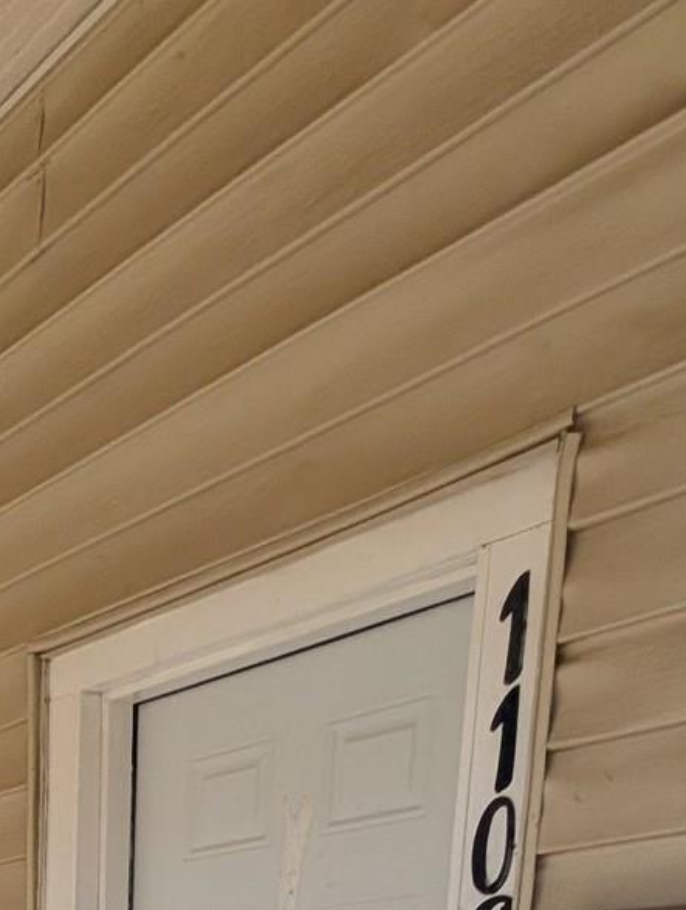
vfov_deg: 25.3
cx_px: -23
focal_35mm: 47
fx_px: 1238
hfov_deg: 28.7
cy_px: 1486
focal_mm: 2.02
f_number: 1.7
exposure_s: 1/3663
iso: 52
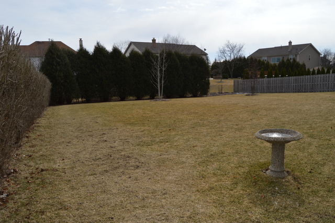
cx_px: 168
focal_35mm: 27
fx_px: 251
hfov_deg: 67.4
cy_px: 112
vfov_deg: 47.9
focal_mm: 18
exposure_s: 1/200
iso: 100
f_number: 11
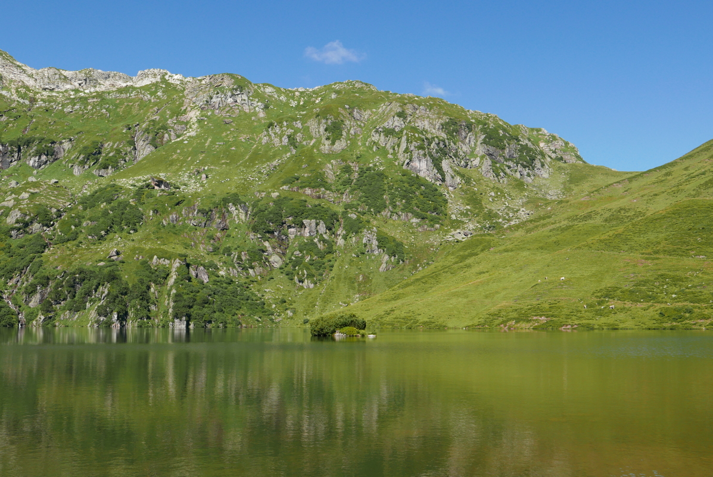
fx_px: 813
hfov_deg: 47.4
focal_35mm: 41
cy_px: 238
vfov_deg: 32.7
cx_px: 356
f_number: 5.6
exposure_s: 1/640
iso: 200
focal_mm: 18.6
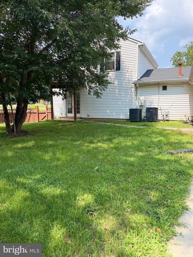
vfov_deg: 71.6
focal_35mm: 24
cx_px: 96
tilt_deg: -5.5
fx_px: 178
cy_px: 128
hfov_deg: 56.8
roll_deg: -1.8
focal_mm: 6.76
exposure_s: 1/2000
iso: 100
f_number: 1.78
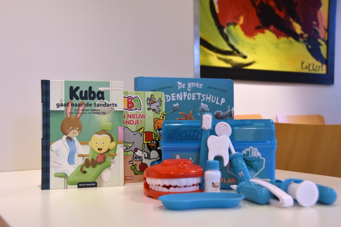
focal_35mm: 45
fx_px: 422
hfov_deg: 44.0
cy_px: 112
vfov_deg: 30.2
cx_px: 172
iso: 800
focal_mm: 29
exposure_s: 1/100
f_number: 5
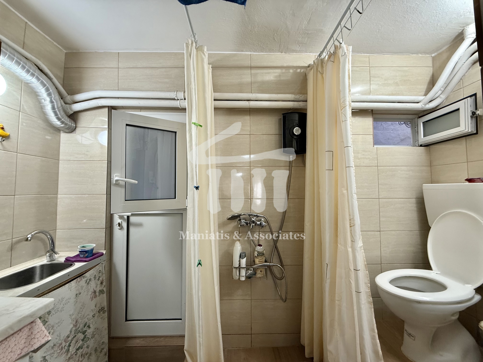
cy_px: 181
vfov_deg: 85.7
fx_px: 195
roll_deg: -0.5
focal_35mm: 14
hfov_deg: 102.1
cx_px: 242
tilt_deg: +2.5
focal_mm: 2.22
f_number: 2.2
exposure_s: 1/50
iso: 200
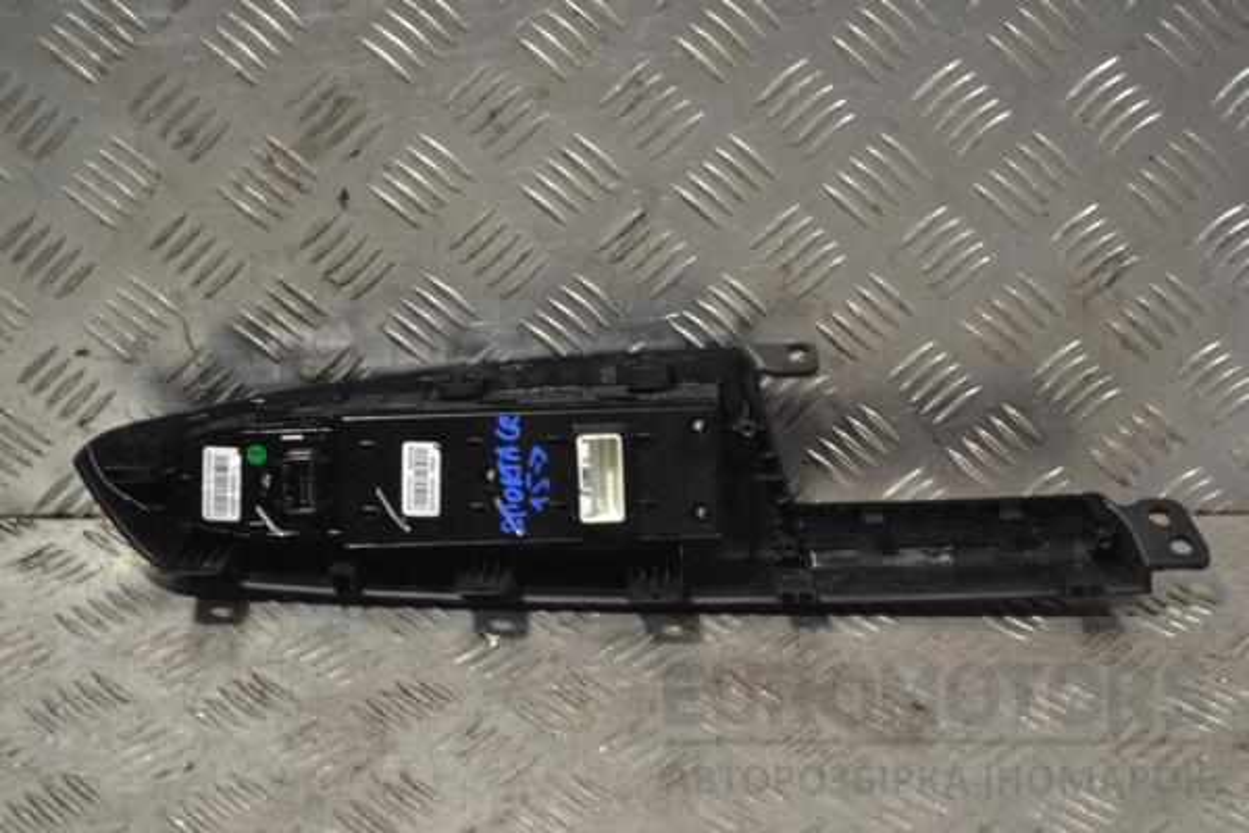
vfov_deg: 21.6
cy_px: 416
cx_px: 624
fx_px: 2186
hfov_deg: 31.9
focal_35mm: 63
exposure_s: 1/30
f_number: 5.3
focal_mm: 42
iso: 180
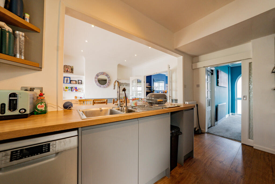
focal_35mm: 12
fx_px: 93
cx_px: 138
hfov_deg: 111.6
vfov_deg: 89.0
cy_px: 92
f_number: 4
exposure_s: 1/160
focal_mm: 12
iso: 1000
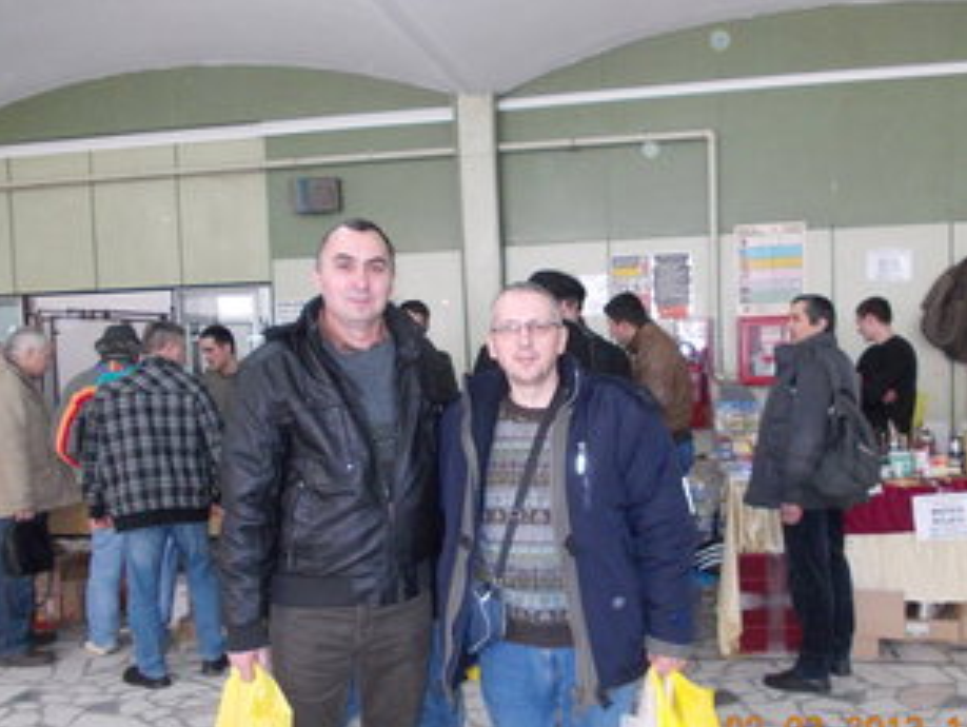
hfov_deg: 56.6
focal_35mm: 32
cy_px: 412
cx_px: 547
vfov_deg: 44.1
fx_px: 895
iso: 250
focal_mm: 4
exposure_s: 1/25
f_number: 2.7
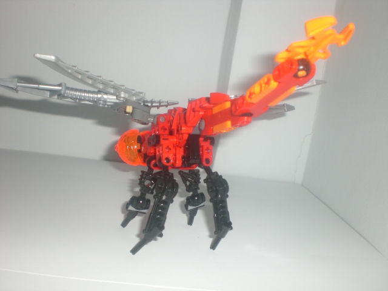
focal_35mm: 38
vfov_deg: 37.7
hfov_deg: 49.0
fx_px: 426
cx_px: 194
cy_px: 146
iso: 100
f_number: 3.1
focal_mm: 6.3
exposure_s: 1/60
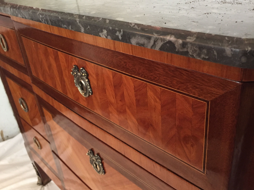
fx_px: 235
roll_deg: +4.1
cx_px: 139
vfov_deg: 44.1
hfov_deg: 56.7
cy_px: 90
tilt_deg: -28.5
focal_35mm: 32
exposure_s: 1/17
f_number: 2.2
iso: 320
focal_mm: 4.15
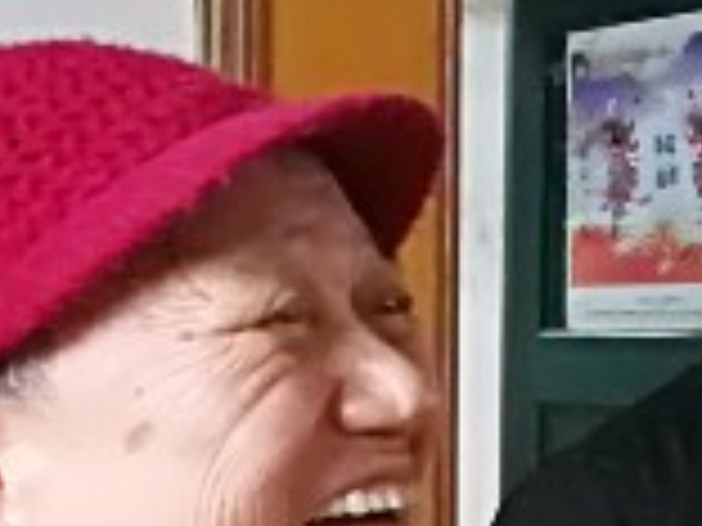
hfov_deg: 10.1
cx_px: 1534
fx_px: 3589
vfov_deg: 8.3
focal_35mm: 177
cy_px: 634
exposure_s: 1/25
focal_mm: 3.95
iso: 500
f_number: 2.2
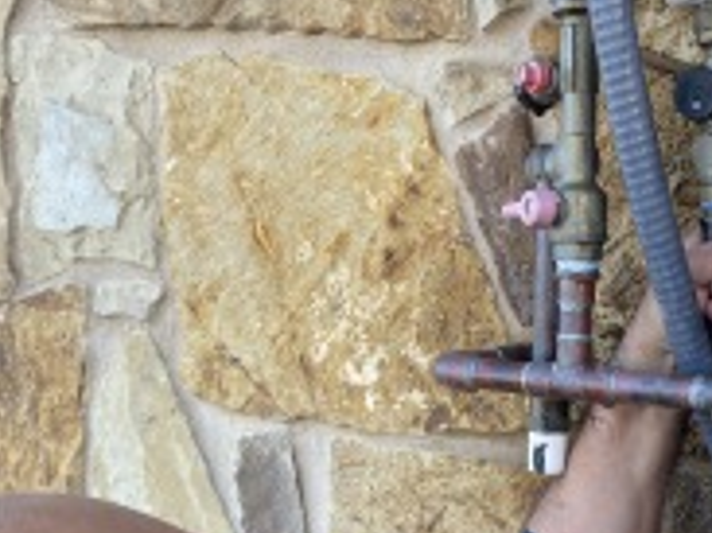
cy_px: 377
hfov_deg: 35.5
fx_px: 1069
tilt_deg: -5.8
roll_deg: +1.5
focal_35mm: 52
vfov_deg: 27.7
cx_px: 580
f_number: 1.8
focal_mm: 4.25
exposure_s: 1/135
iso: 32
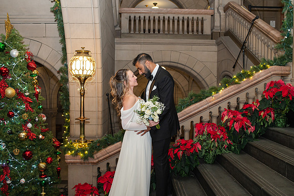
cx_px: 147
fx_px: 289
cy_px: 98
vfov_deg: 37.4
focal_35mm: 35
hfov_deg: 53.9
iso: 1000
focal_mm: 35
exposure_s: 1/200
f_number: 4
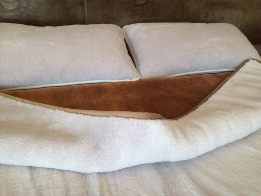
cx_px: 130
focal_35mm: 33
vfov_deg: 42.9
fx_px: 249
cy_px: 98
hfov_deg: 55.4
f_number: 2.4
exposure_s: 1/40
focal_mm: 4.12
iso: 50
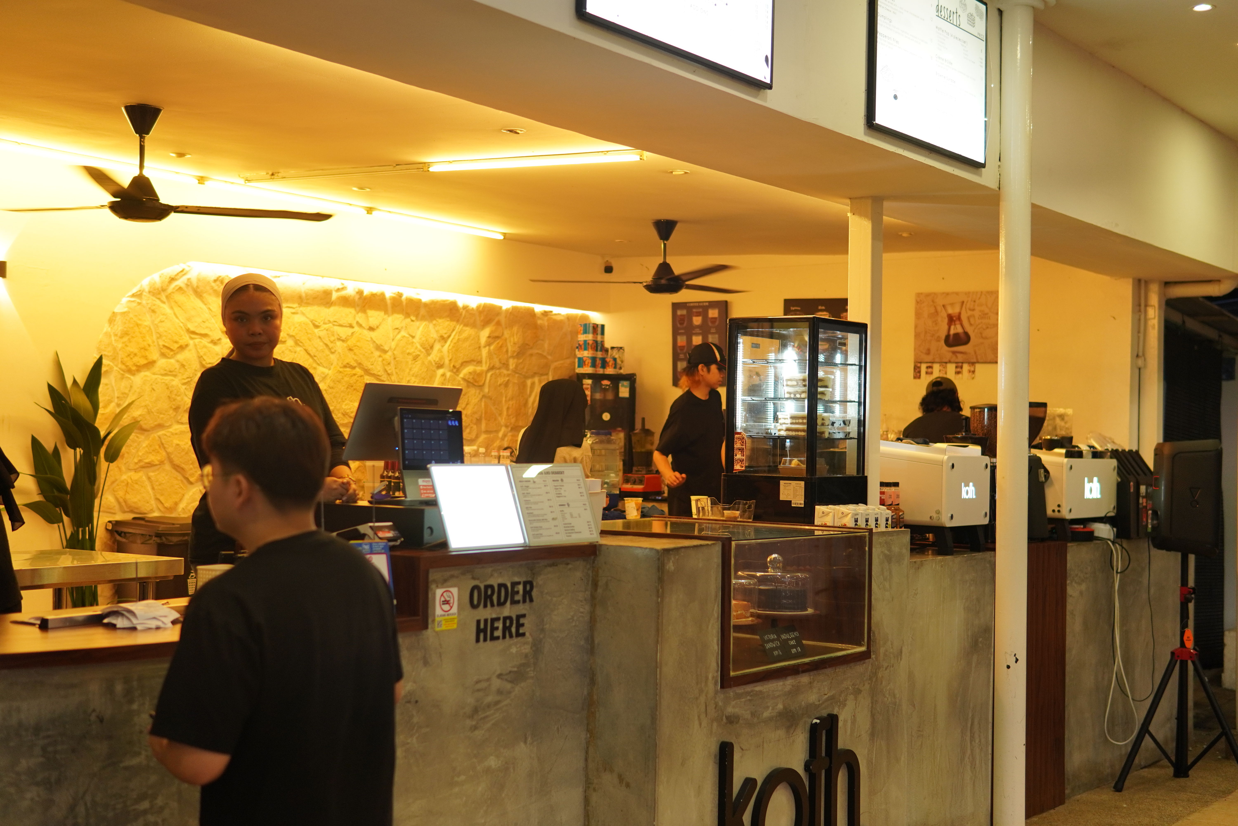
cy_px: 413
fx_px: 1547
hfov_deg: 43.6
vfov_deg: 29.9
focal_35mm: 45
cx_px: 619
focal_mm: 30
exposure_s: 1/200
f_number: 2
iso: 400
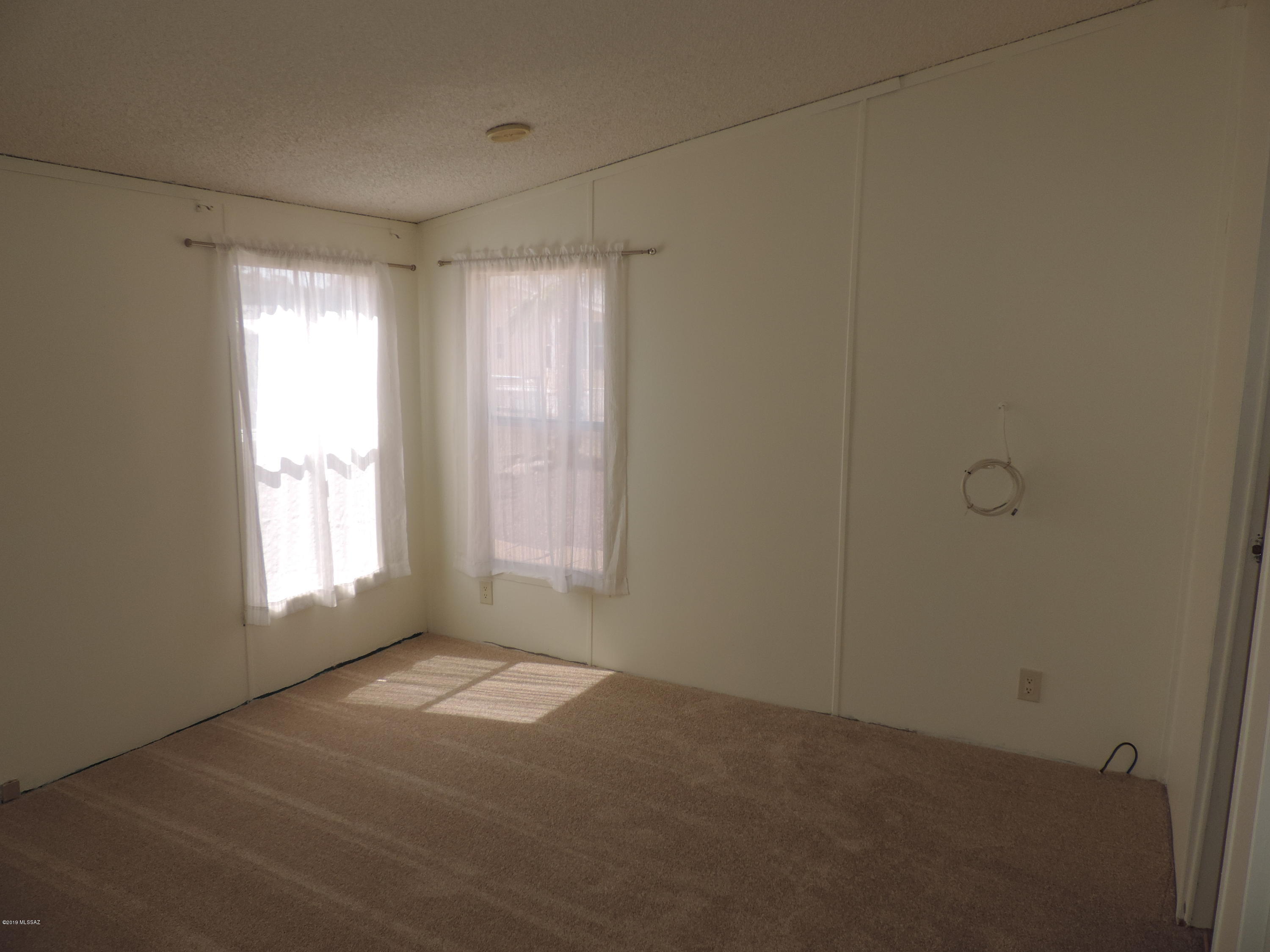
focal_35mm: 24
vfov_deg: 56.8
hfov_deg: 71.6
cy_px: 476
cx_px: 635
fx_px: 881
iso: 80
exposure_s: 1/320
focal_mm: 4.3
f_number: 3
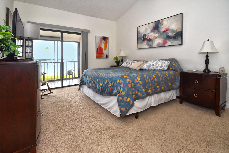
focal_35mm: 15
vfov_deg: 77.3
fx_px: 95
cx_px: 114
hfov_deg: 100.4
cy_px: 76
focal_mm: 10
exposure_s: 1/125
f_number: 5.6
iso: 800
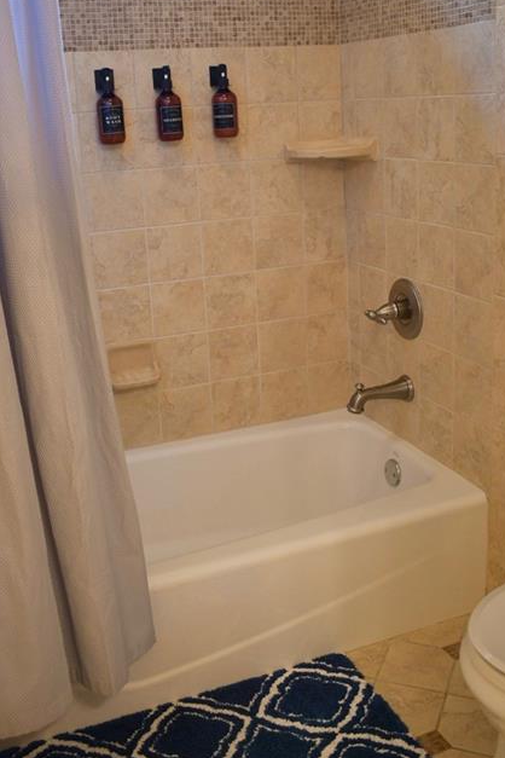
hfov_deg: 35.1
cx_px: 250
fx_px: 800
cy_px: 296
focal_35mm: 38
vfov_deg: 50.3
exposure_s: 1/30
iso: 720
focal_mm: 21
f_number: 3.8
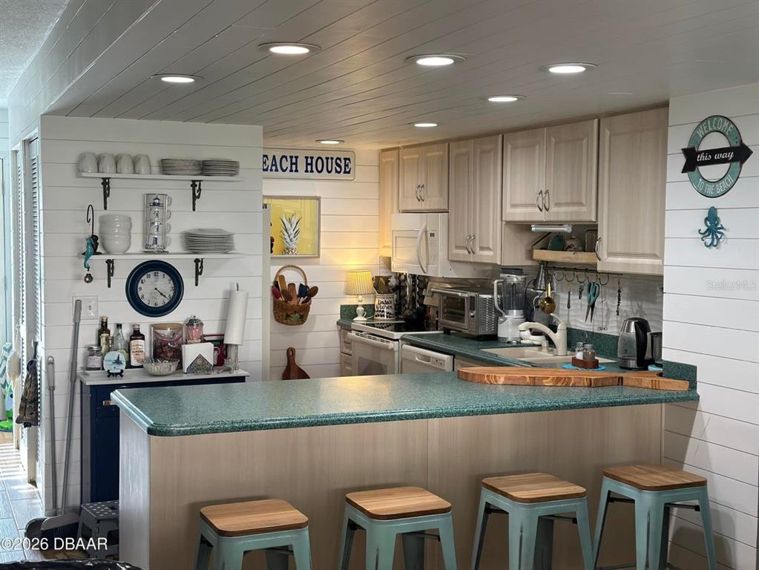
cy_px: 285
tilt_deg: -4.0
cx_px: 380
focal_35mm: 48
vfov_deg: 30.3
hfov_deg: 39.6
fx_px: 1053
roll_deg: -0.7
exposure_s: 1/120
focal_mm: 6.86
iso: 160
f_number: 1.78
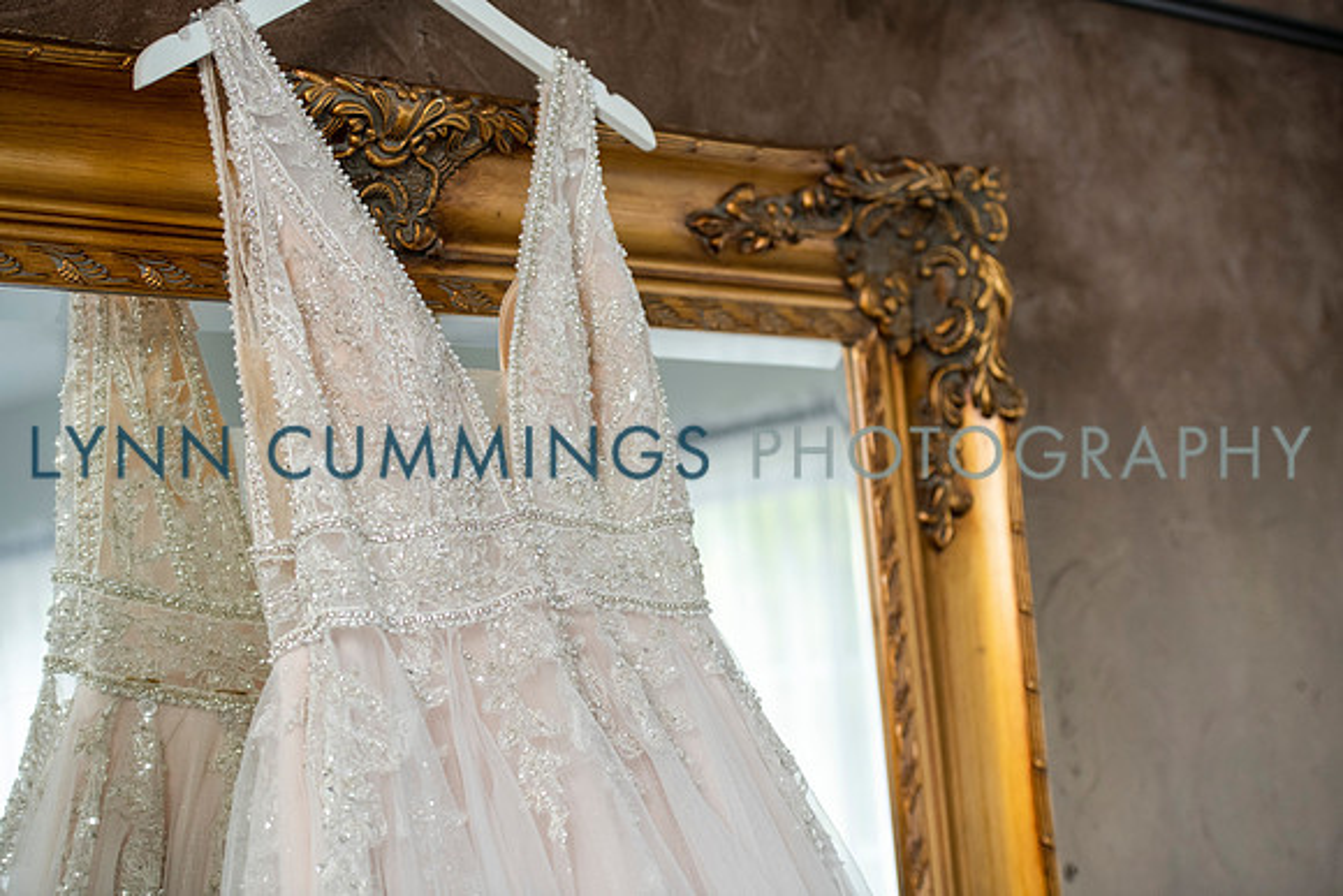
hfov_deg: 28.8
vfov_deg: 19.5
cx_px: 672
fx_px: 2612
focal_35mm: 70
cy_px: 448
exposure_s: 1/250
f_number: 3.5
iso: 640
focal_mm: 70
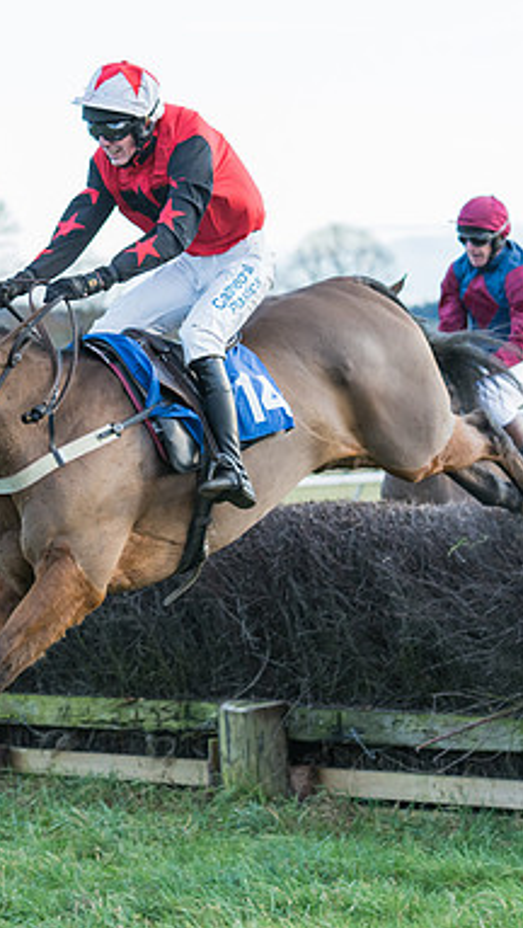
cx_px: 53
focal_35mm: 138
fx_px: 3396
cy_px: 457
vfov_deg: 15.6
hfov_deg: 8.8
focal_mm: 70
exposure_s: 1/1000
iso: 800
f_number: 2.8
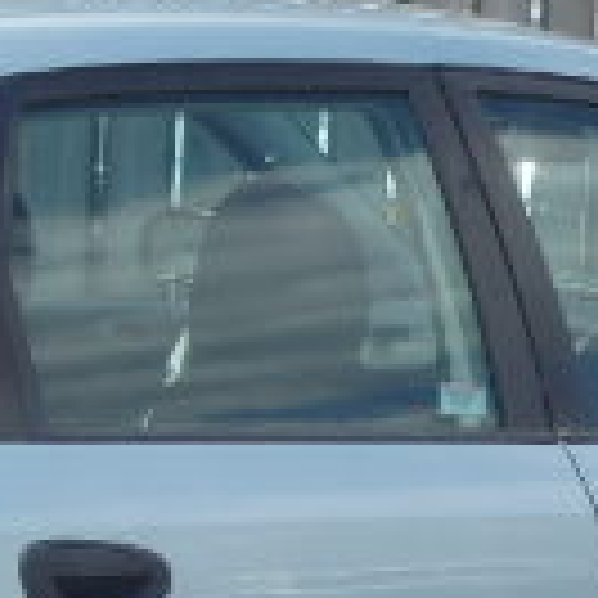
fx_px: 4065
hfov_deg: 8.4
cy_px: 517
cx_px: 49
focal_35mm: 208
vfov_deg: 8.4
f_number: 4.9
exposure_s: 1/400
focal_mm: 8.8
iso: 125
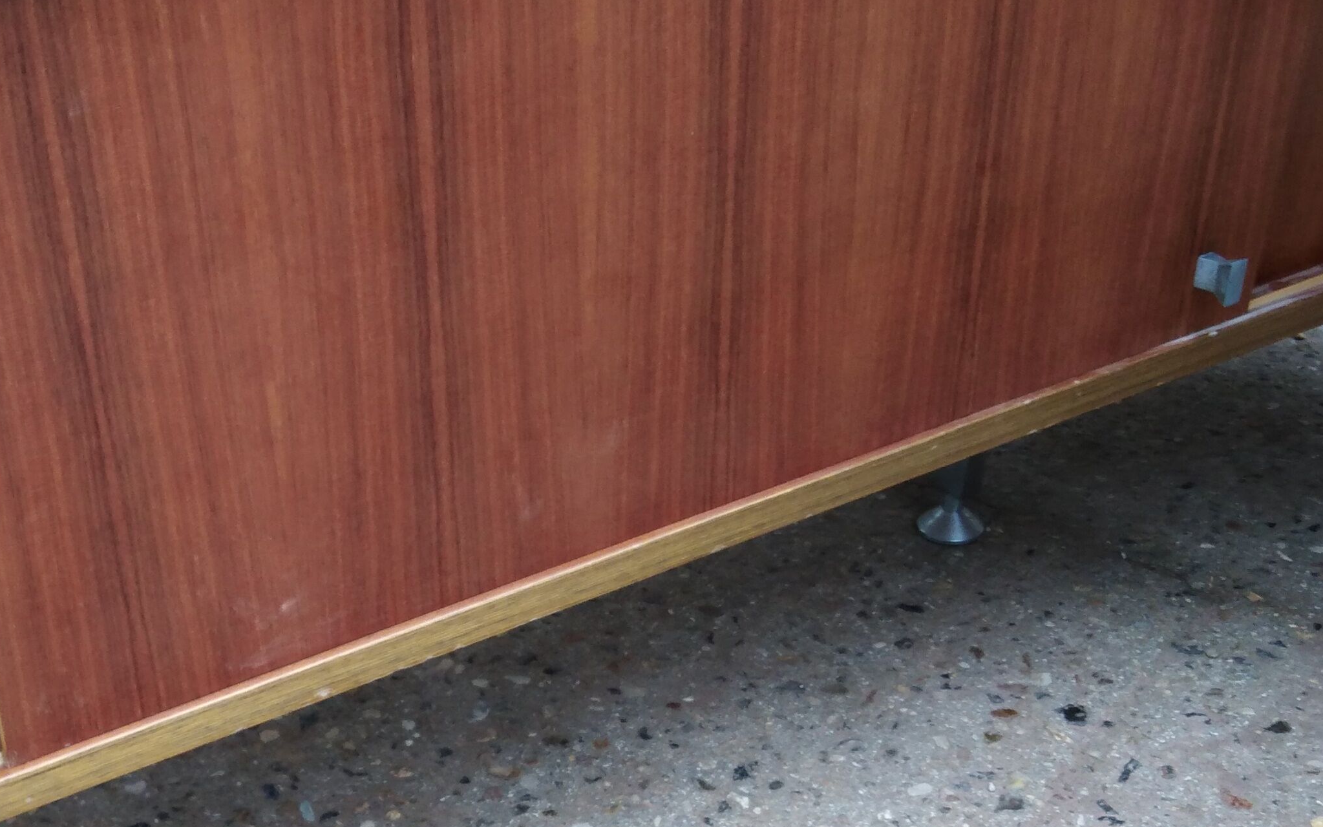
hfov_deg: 35.1
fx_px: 2019
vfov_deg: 23.0
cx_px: 260
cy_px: 603
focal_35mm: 56
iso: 186
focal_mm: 3.46
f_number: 2.2
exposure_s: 1/33.3
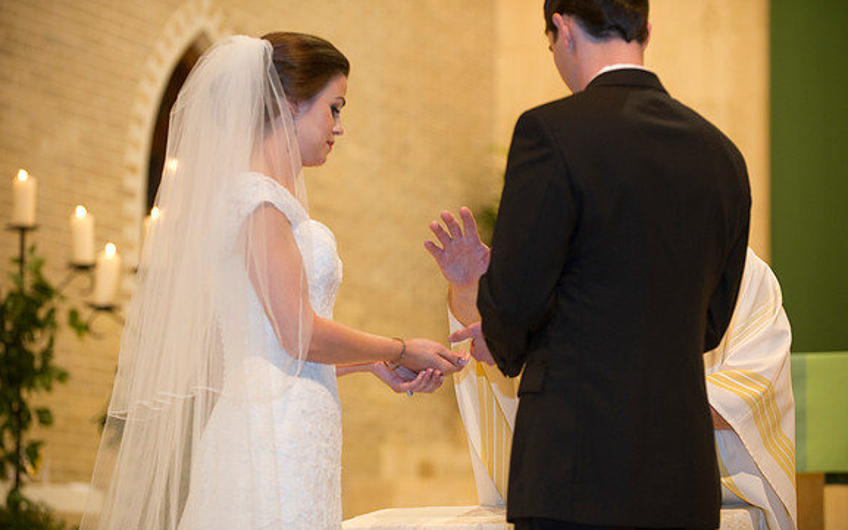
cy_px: 266
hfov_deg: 16.3
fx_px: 2959
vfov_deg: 10.2
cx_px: 423
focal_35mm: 128
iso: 1600
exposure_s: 1/60
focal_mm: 125
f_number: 2.8
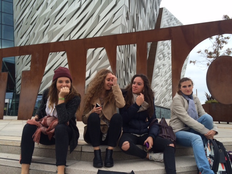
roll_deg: -1.3
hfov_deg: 61.7
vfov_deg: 48.2
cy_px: 87
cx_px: 116
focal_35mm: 29
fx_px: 194
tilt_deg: +7.7
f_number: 2.2
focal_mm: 4.15
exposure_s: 1/507
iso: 32
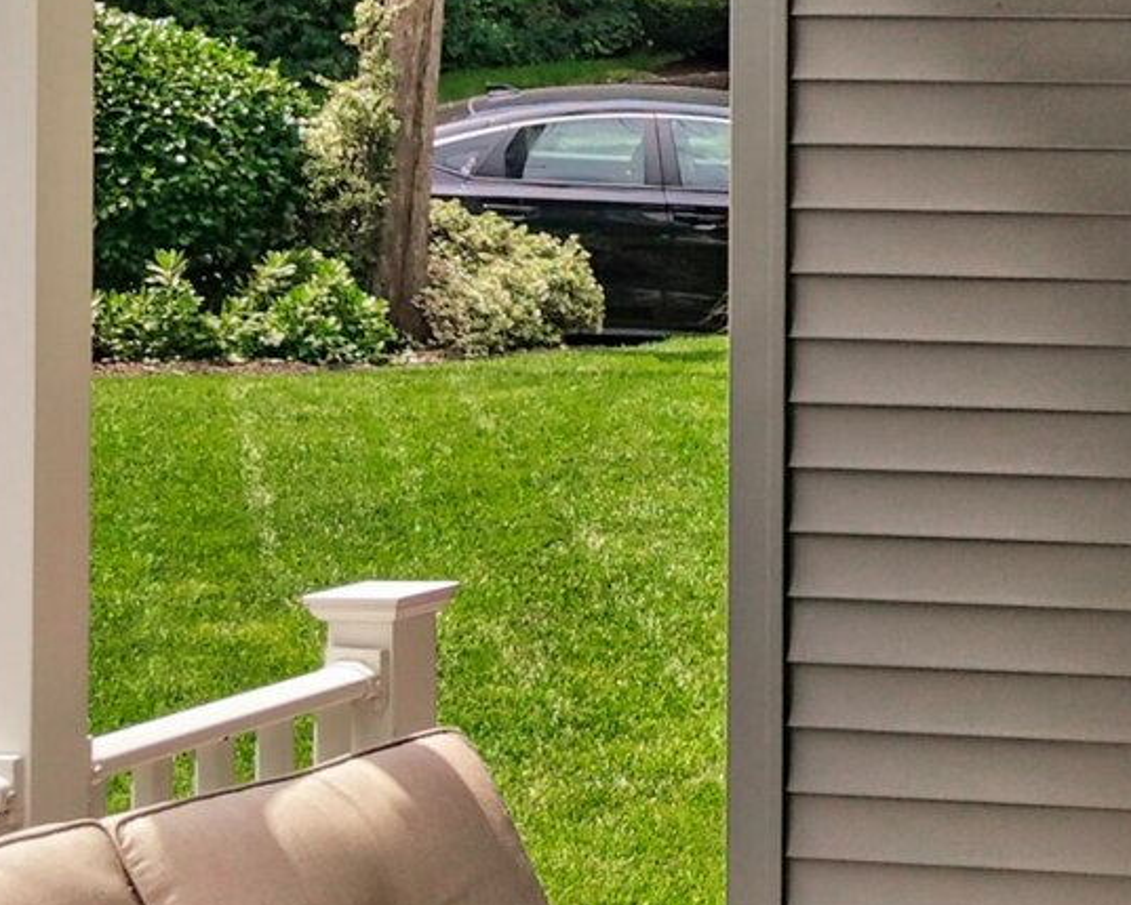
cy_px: -194
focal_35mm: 134
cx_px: 2096
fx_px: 4487
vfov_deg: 11.3
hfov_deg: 12.9
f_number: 1.8
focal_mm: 8.7
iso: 200
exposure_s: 1/1600
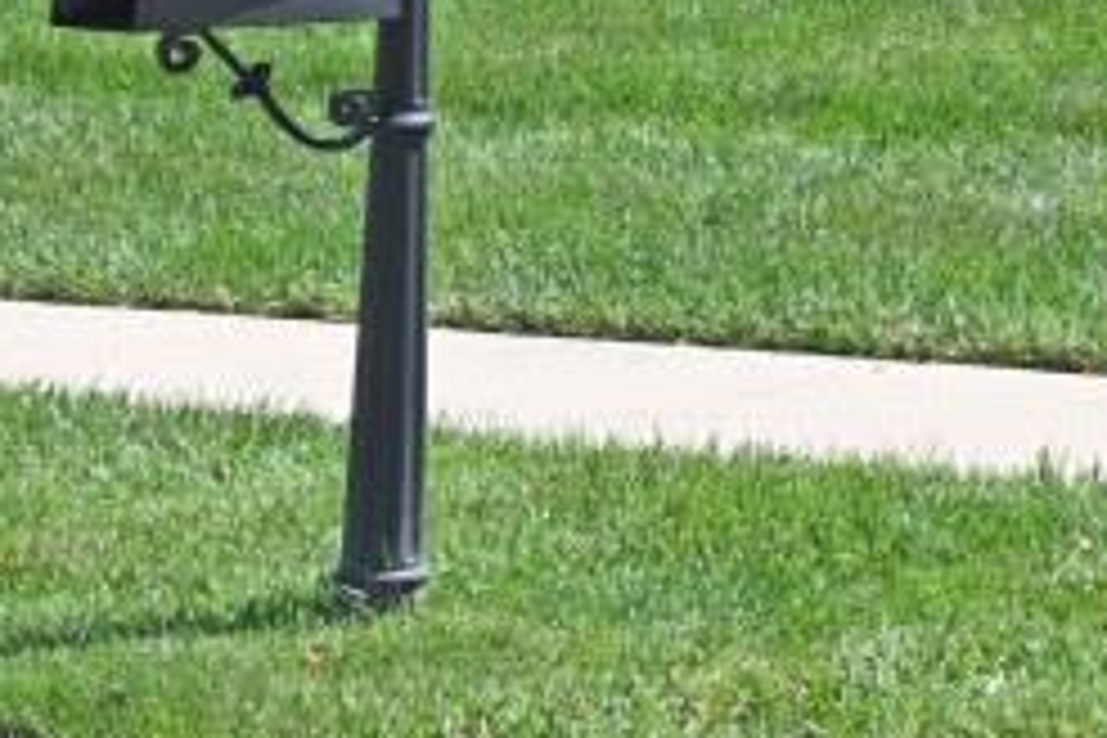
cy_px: -724
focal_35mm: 183
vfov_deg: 7.2
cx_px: 2745
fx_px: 5627
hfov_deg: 9.8
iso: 100
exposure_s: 1/320
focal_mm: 30
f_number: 6.3
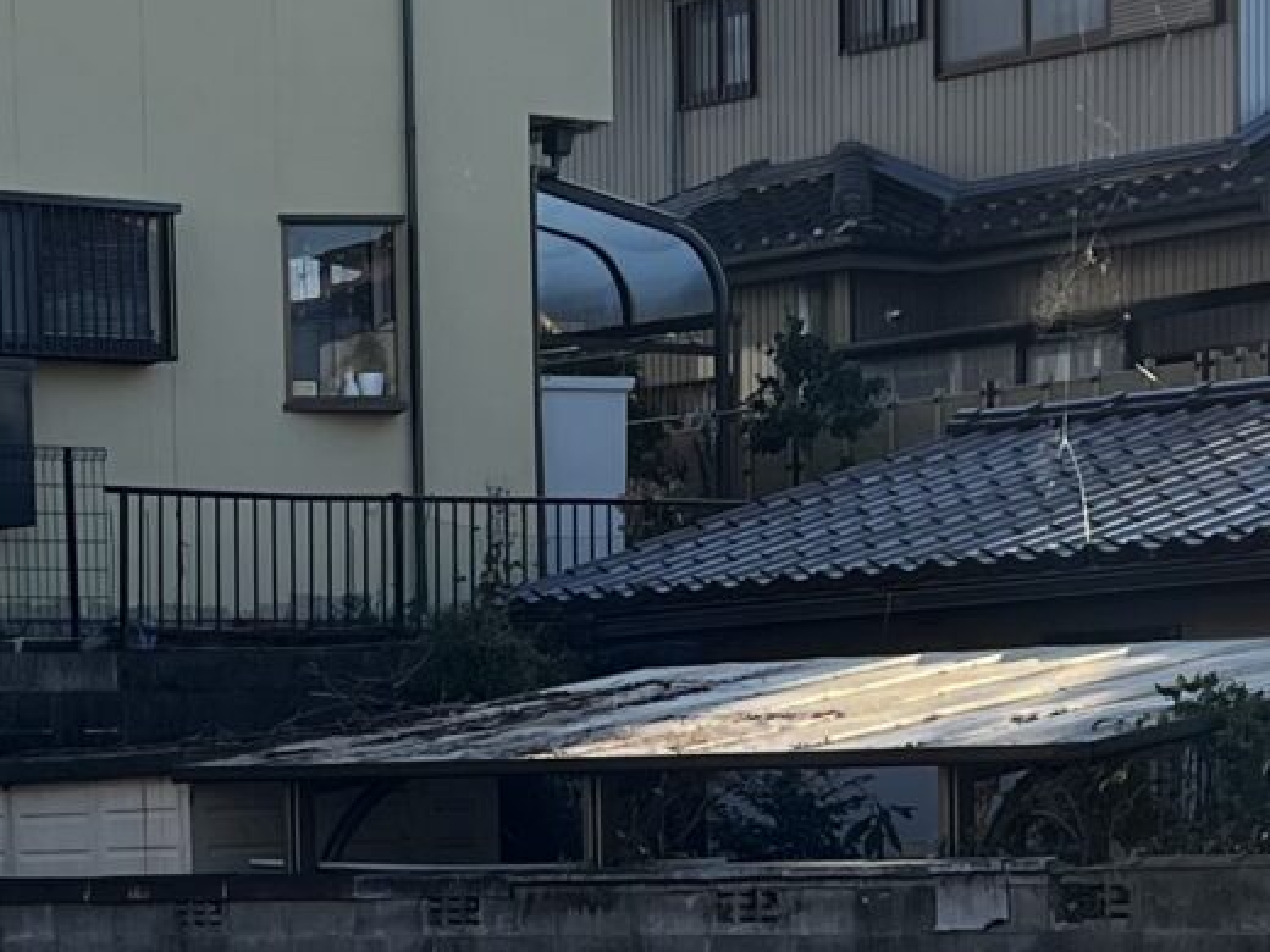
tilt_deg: -6.0
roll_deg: +2.1
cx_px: 195
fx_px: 4696
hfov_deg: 15.3
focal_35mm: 128
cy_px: 1267
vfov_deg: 11.3
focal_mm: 5.7
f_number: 1.5
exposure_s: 1/1488
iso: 50
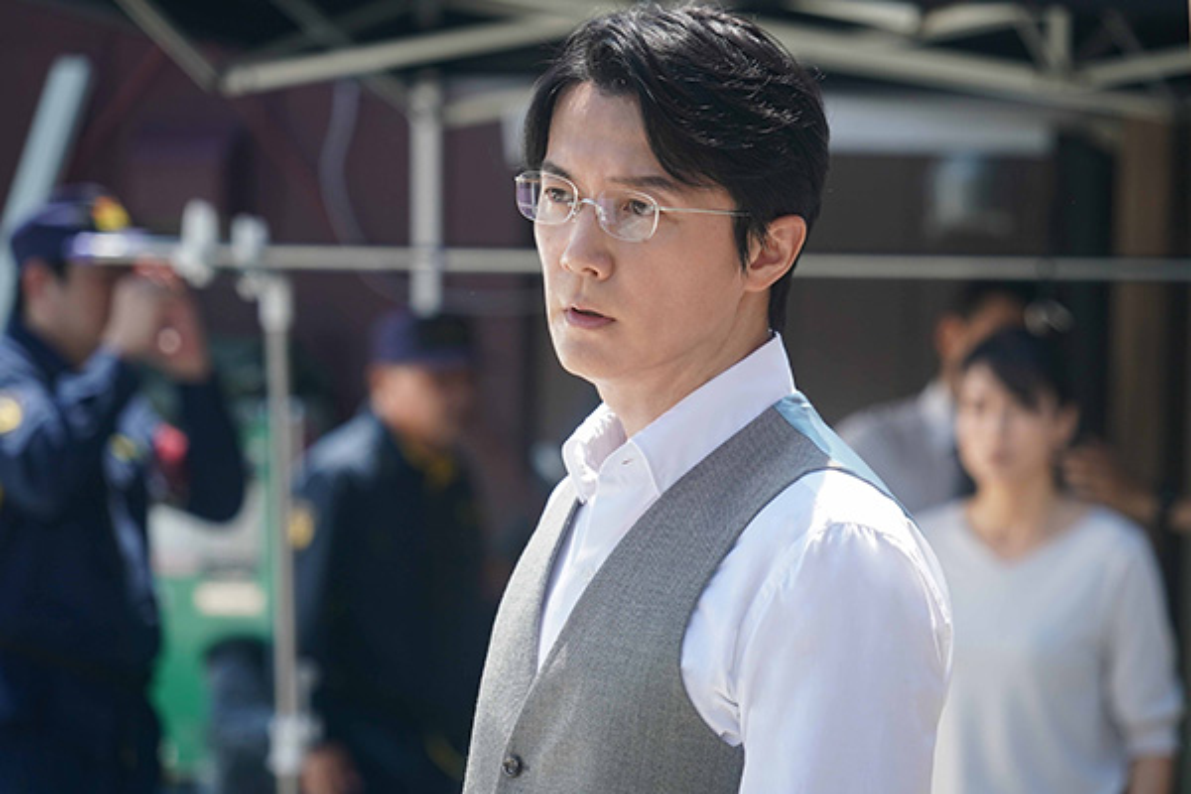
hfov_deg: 12.8
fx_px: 5326
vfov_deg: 8.5
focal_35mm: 161
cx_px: 596
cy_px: 397
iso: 500
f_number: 5.6
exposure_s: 1/800
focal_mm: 161
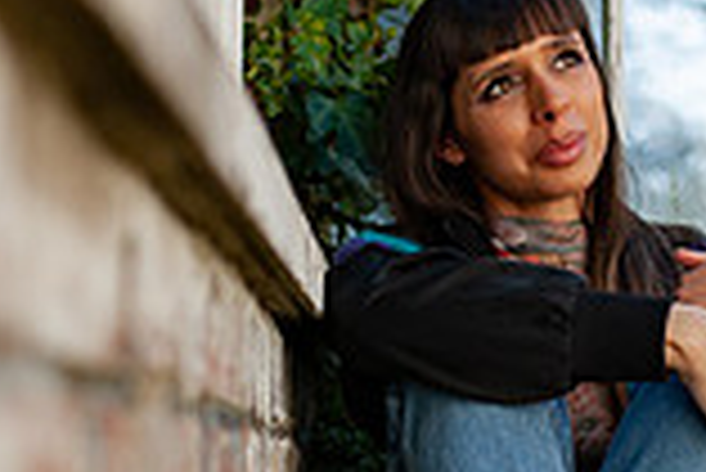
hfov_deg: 15.2
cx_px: 397
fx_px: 2650
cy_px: 260
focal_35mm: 135
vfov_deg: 10.2
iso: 320
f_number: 2
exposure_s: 1/4000
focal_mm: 35
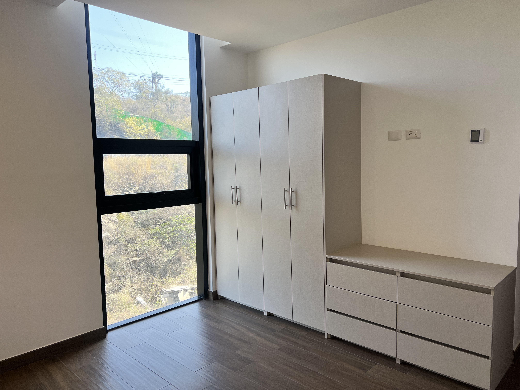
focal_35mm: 26
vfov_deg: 53.1
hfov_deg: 67.3
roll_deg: +1.6
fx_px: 391
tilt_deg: -5.8
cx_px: 260
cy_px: 195
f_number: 1.5
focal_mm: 5.7
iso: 50
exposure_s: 1/347
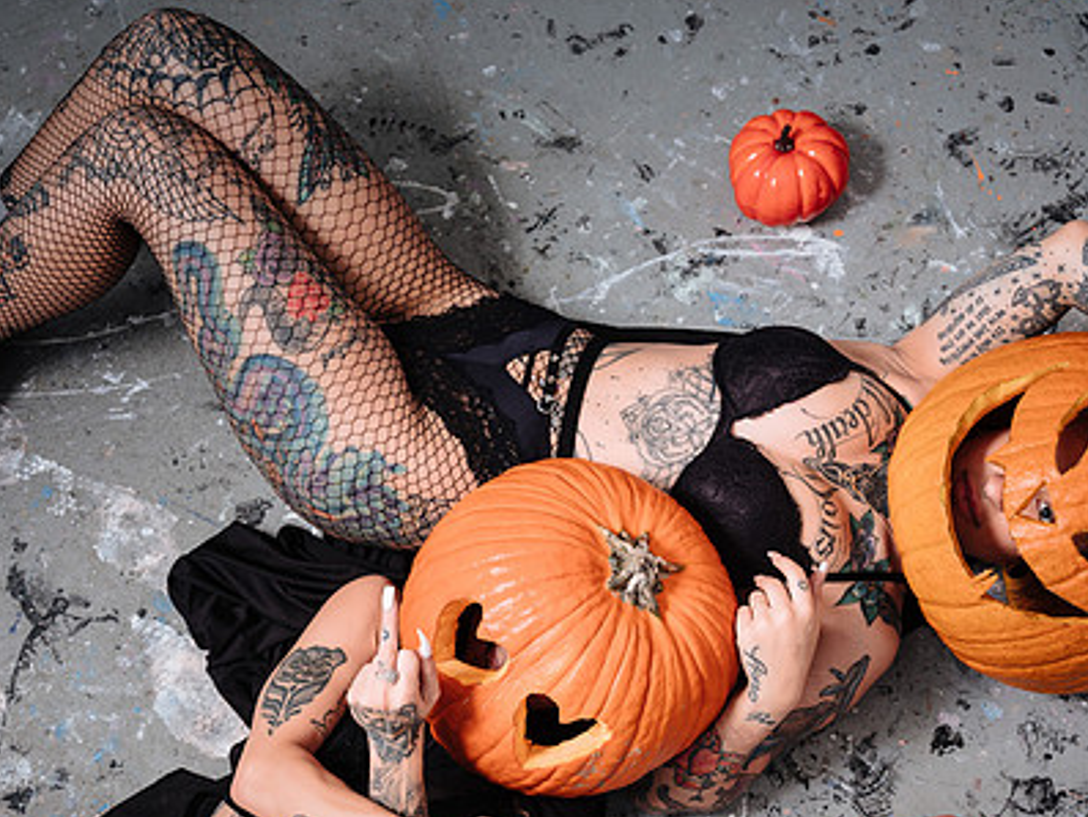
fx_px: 1509
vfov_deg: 30.1
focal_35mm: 48
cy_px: 540
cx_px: 569
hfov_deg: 39.6
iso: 100
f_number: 4
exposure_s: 1/125
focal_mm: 40.3
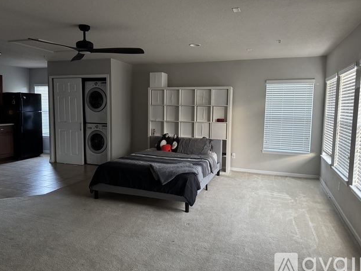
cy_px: 130
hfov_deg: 67.3
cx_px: 174
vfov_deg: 53.0
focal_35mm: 26
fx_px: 271
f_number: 1.78
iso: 640
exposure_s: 1/60
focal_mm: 6.76
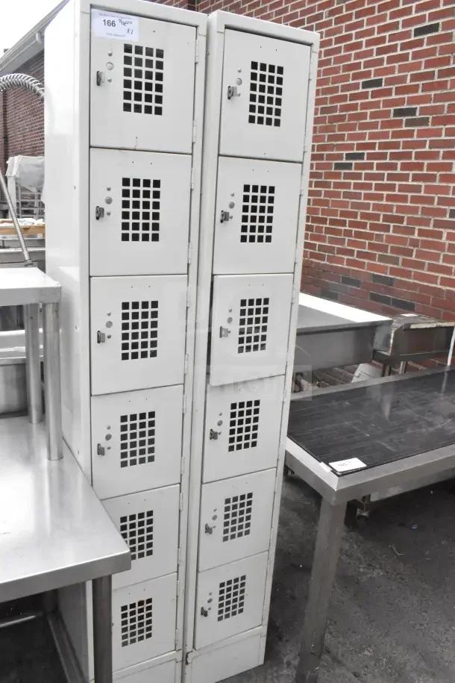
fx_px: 569
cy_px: 342
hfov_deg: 43.6
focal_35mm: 30
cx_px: 228
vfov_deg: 61.9
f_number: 18
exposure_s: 1/1250
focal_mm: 20
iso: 6400
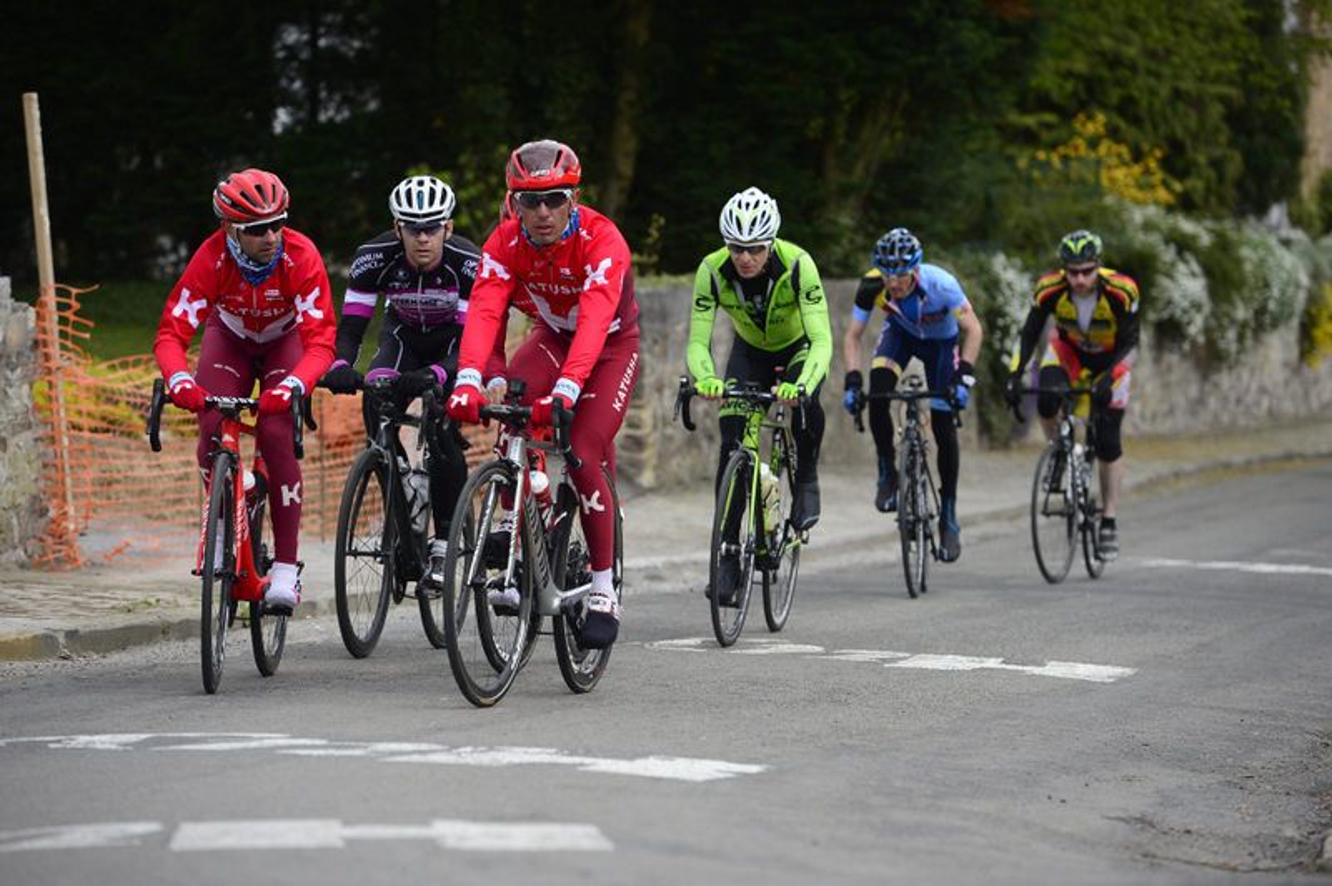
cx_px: 666
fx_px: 5730
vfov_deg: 8.8
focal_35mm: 155
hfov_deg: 13.3
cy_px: 443
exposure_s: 1/1000
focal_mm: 155
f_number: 4
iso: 400
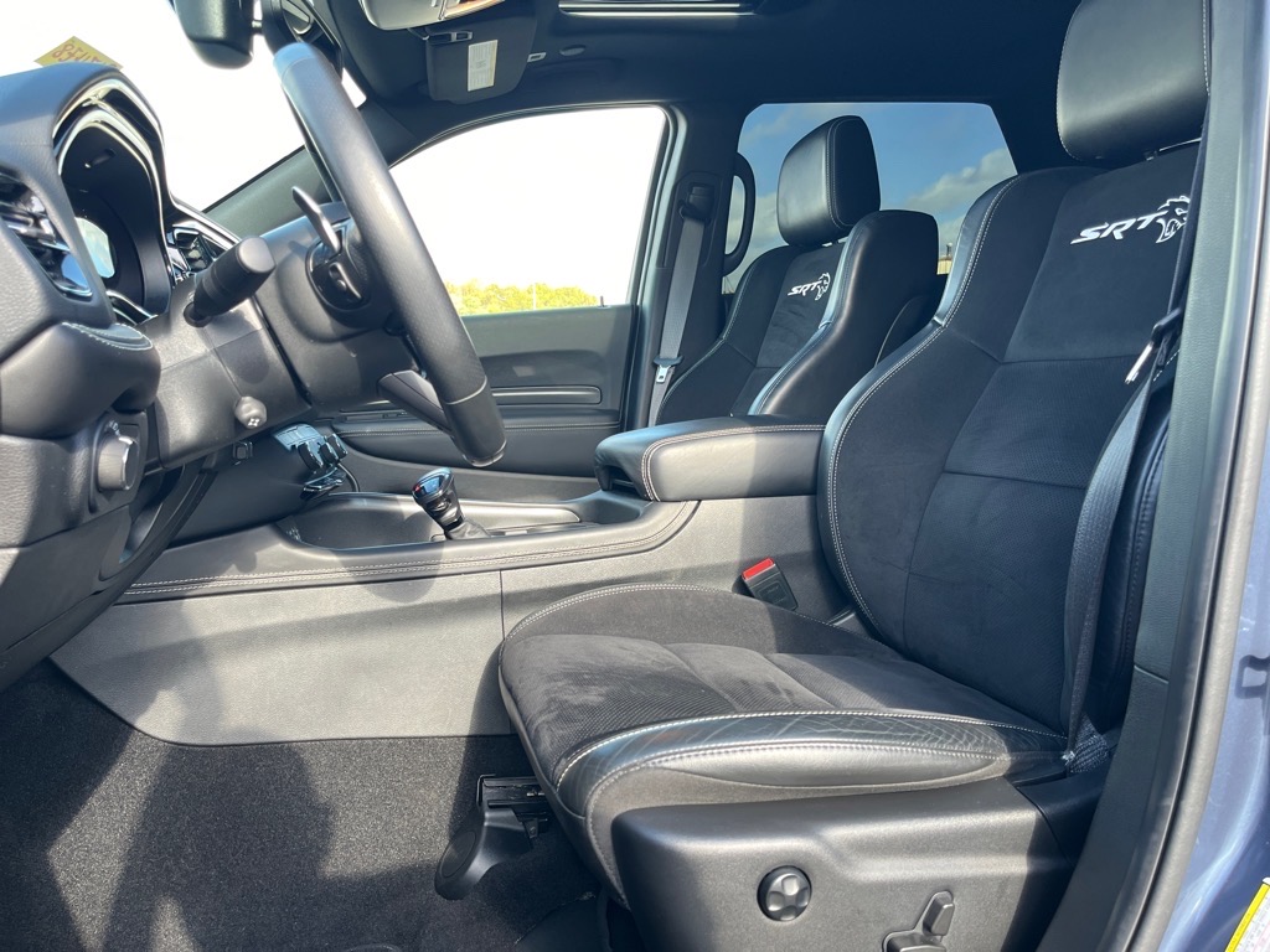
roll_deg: +0.4
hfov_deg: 67.3
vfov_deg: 53.1
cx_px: 635
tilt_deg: -6.9
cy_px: 476
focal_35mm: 26
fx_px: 954
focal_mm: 5.1
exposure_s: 1/122
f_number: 1.6
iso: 100
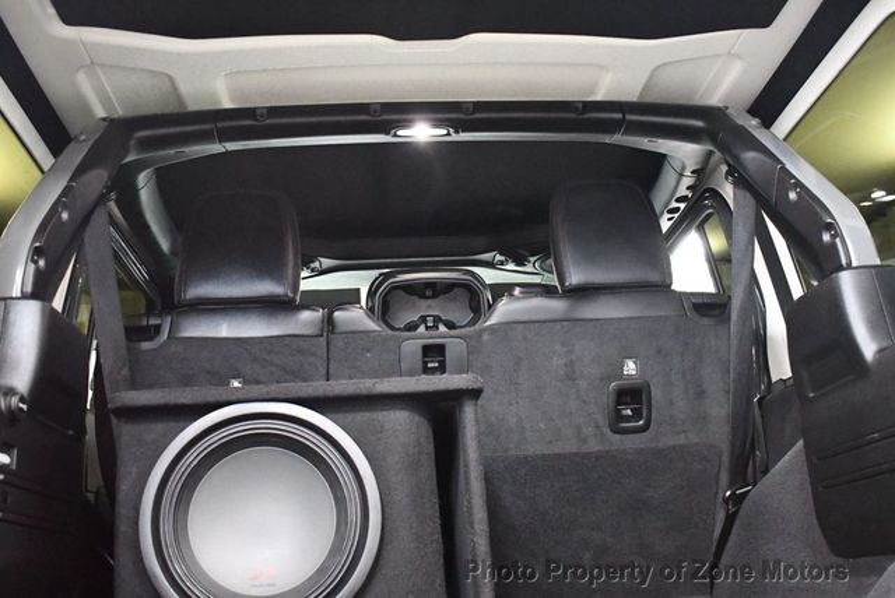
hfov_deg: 53.1
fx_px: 896
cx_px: 448
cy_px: 299
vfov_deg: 36.9
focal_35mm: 36
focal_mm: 18
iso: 9000
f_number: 3.5
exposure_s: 1/60
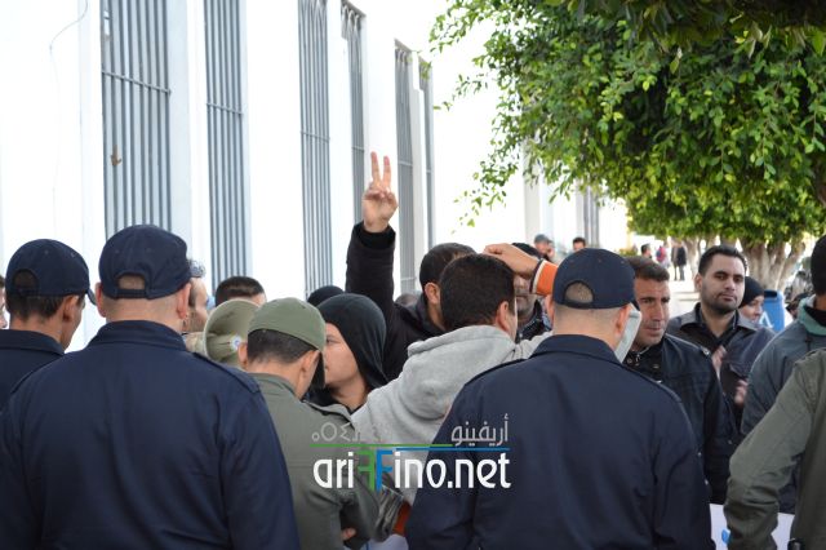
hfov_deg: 24.6
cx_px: 413
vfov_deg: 16.5
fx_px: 1892
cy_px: 275
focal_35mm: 82
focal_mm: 55
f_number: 5.6
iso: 360
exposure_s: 1/125
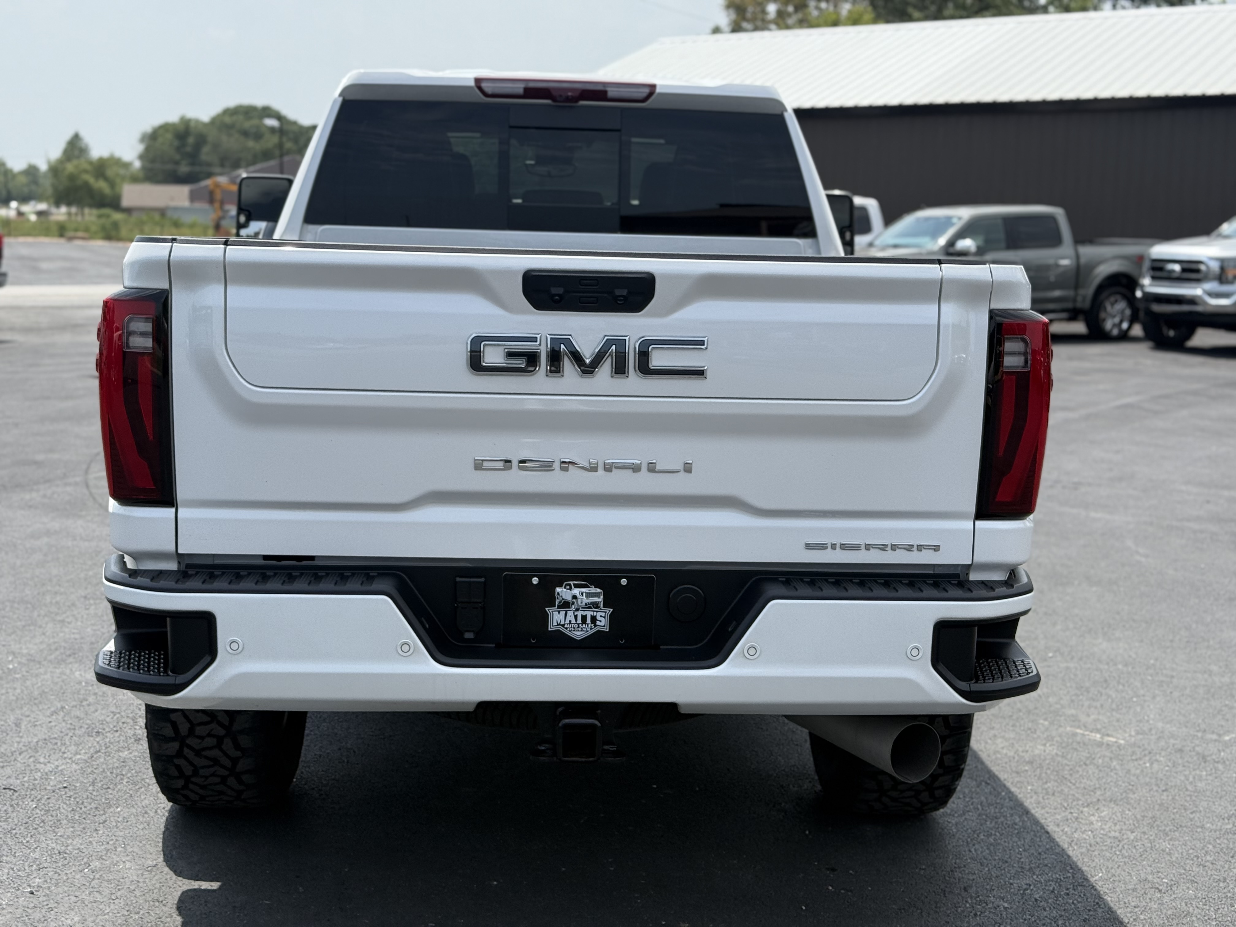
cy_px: 464
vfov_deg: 30.3
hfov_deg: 39.7
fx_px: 1714
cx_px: 618
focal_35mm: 48
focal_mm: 6.76
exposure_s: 1/4329
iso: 80
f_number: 1.78
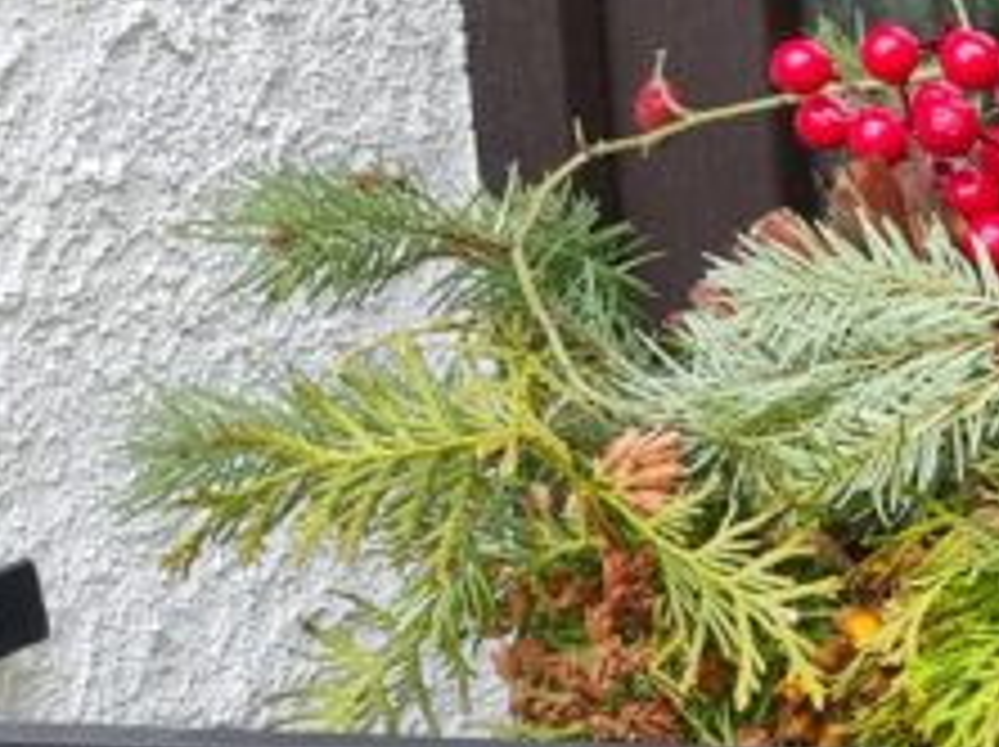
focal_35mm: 120
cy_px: 423
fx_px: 3459
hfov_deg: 14.2
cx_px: 1890
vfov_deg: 12.3
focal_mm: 5.4
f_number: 1.8
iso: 50
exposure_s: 1/110
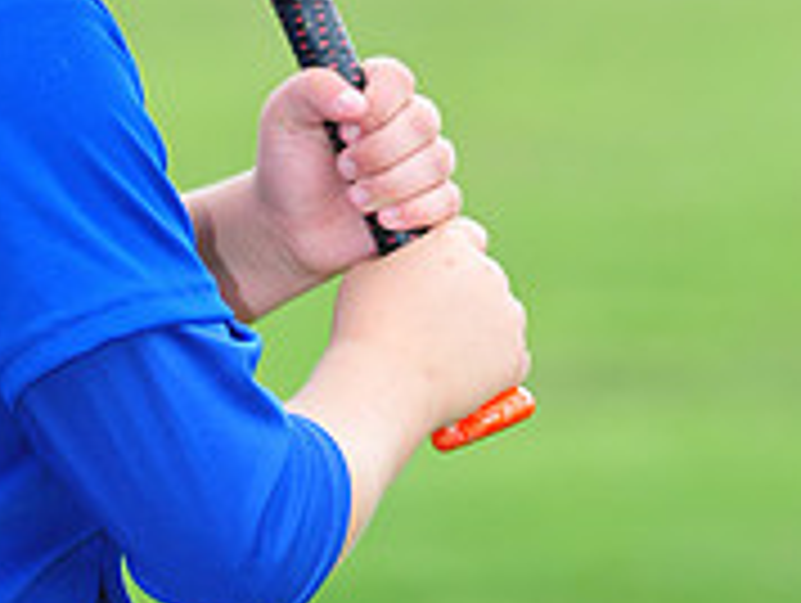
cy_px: -256
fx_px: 14505
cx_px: 112
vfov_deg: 2.4
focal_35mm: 626
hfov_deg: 3.2
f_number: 5
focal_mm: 200
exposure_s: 1/500
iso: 400
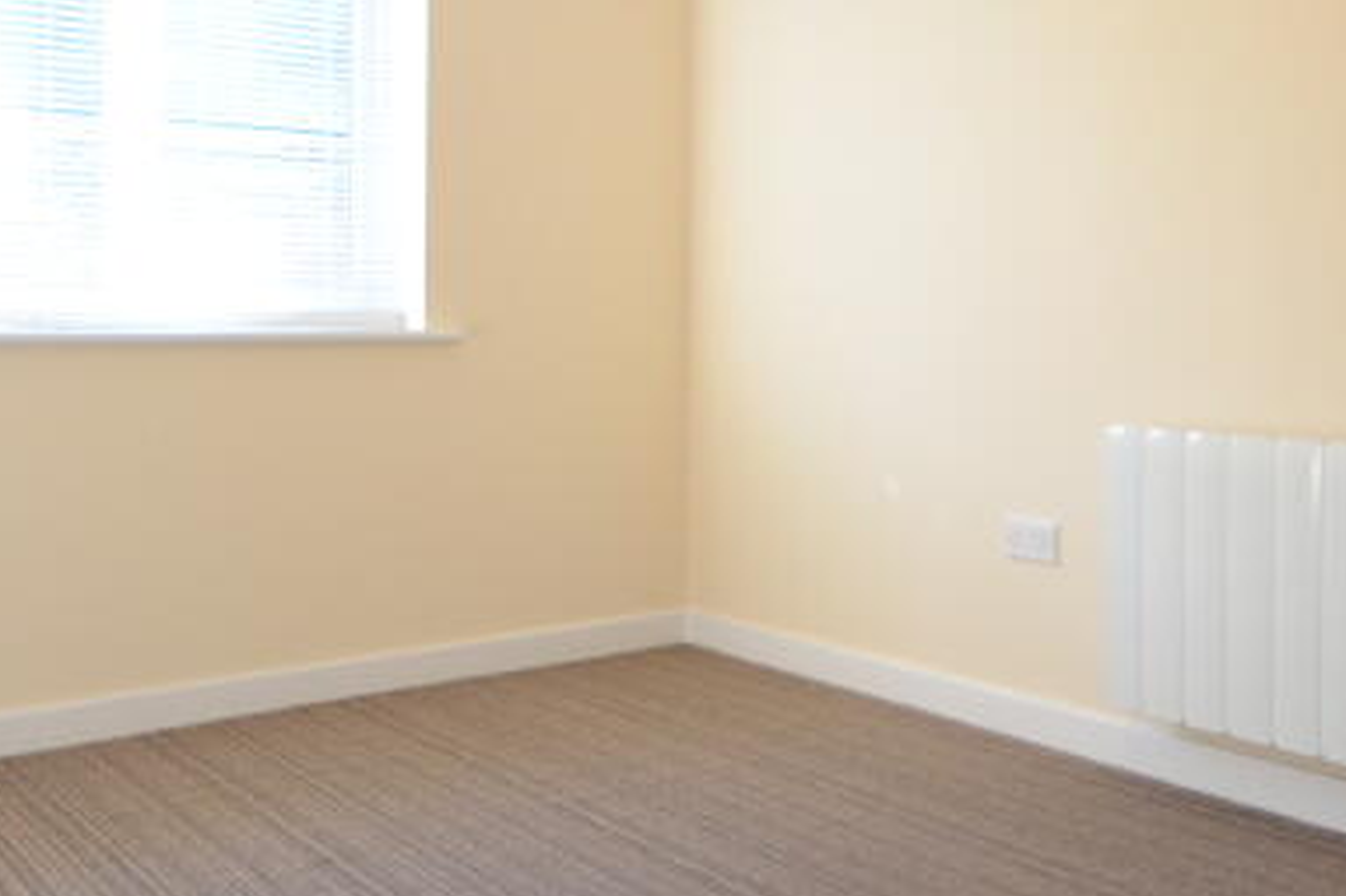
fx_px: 1495
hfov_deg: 46.4
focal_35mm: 40
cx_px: 1040
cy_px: 288
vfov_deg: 33.0
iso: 640
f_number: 4
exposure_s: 1/100
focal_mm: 10
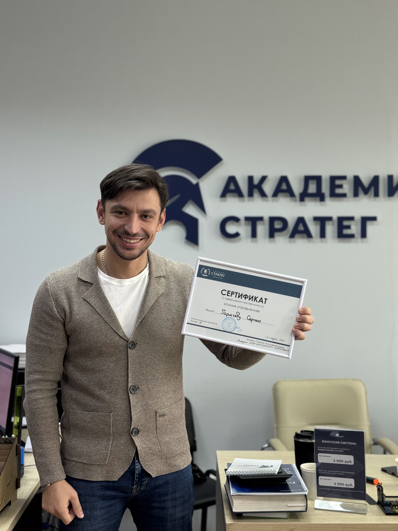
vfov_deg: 39.7
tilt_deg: +0.3
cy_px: 266
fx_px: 736
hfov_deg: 30.3
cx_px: 199
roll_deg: -0.3
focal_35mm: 48
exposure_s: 1/80
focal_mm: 6.76
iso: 100
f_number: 1.78
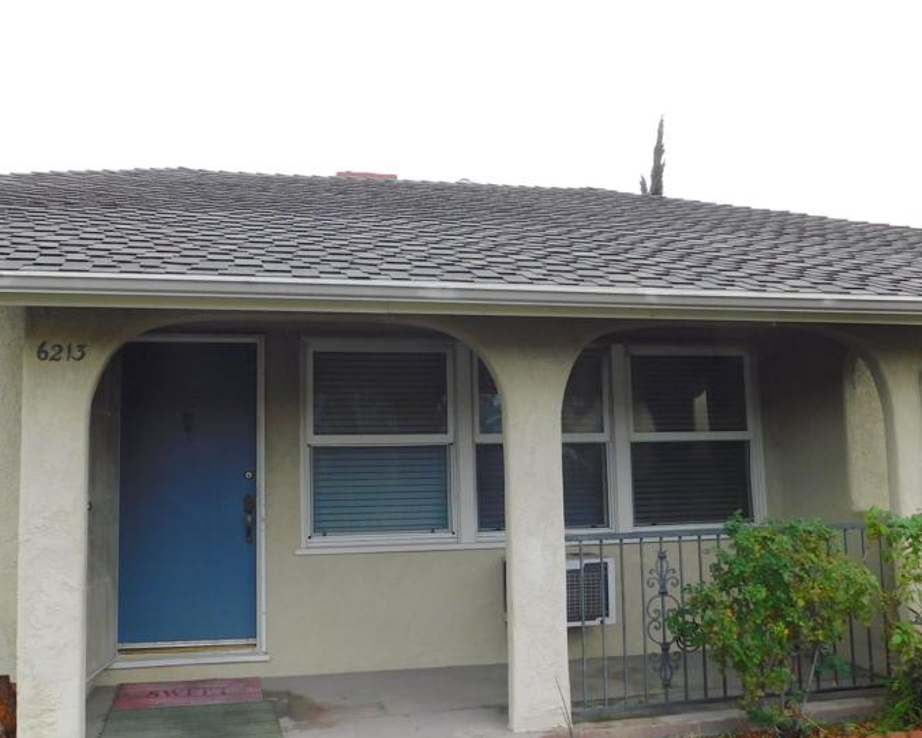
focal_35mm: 34
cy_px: 361
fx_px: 928
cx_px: 420
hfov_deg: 52.8
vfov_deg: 43.4
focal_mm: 4
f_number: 3
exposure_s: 1/320
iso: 125
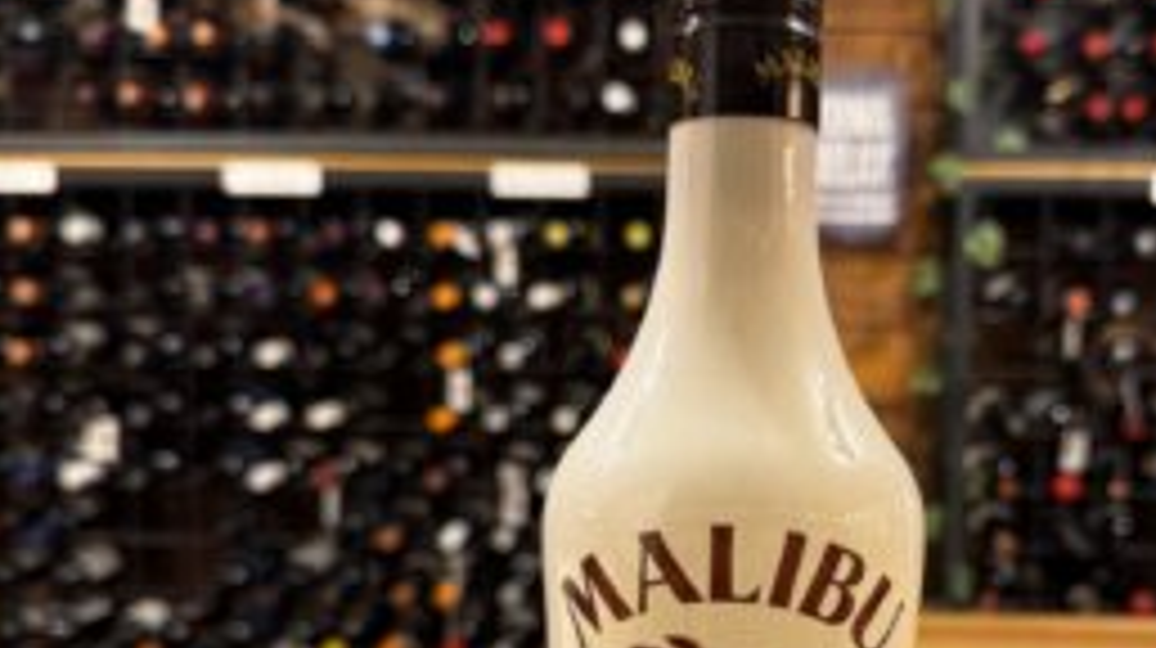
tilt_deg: -5.4
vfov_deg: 26.4
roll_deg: -0.7
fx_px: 1347
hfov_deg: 46.0
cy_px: 549
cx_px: 720
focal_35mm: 44
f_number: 1.78
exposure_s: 1/50
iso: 200
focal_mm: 6.76
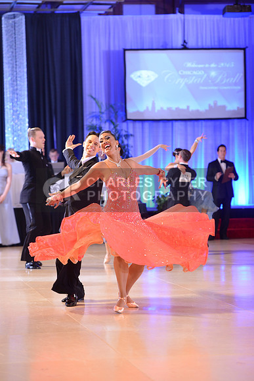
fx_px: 1322
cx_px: 127
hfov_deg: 11.0
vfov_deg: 16.4
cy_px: 190
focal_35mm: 125
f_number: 3.5
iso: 1600
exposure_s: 1/250
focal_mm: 125
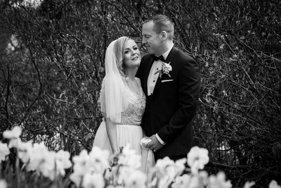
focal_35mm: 198
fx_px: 1545
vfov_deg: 6.9
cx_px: 150
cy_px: 138
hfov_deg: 10.4
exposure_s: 1/500
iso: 160
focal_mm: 92
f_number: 4.5
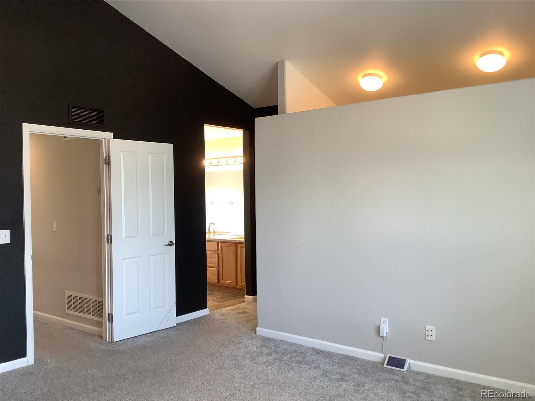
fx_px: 479
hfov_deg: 58.4
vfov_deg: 45.4
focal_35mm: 31
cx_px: 268
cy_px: 200
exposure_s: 1/60
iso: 100
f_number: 2.4
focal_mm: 3.3
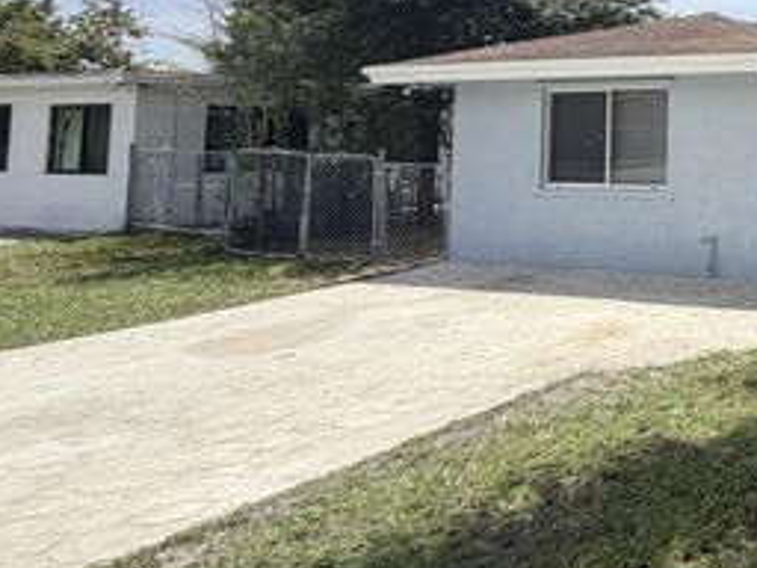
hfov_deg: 37.6
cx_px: 934
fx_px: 765
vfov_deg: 38.5
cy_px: 83
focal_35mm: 35
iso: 20
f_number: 2.2
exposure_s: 1/770
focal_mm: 2.22
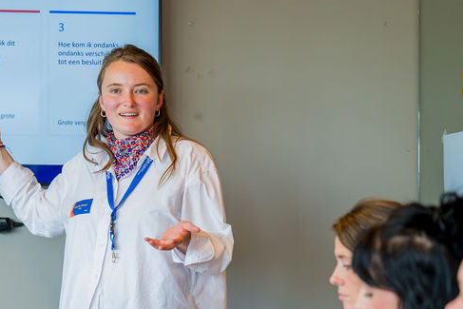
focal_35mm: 172
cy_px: 251
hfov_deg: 11.9
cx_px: 74
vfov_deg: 8.0
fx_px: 2213
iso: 1000
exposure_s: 1/500
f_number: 2.8
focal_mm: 79
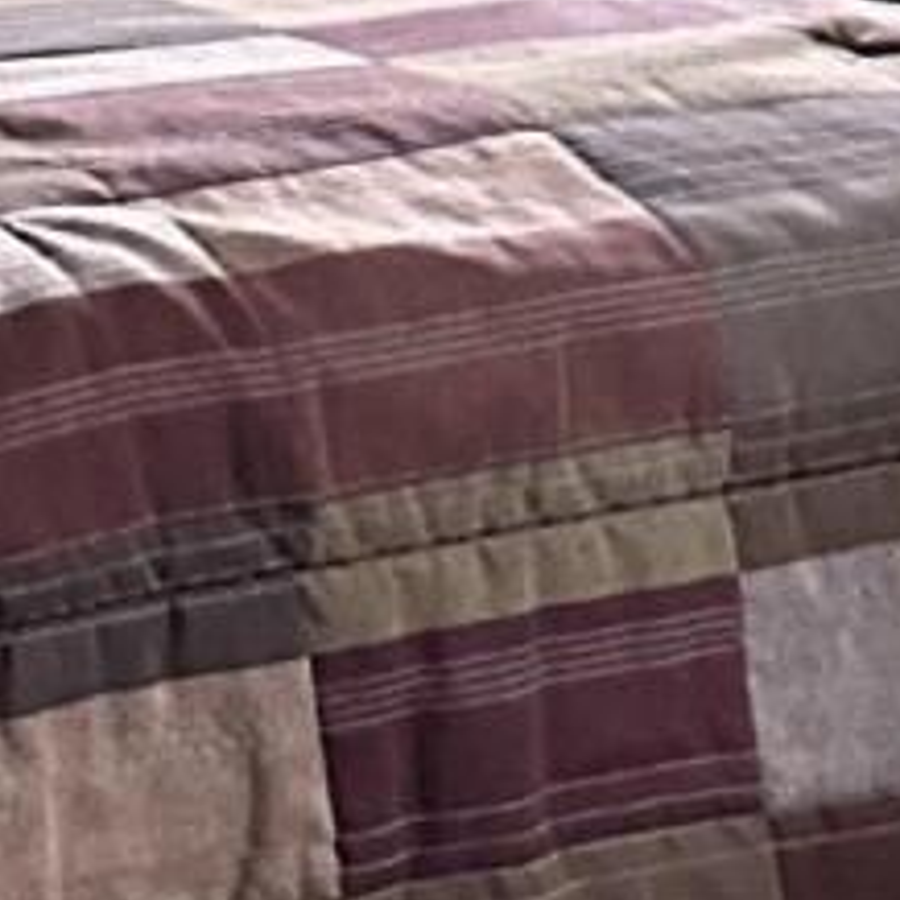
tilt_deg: -9.9
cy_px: -892
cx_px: -1961
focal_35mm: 195
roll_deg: -0.6
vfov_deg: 8.5
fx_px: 5736
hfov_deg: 7.6
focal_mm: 6.86
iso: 1000
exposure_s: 1/50
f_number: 1.78
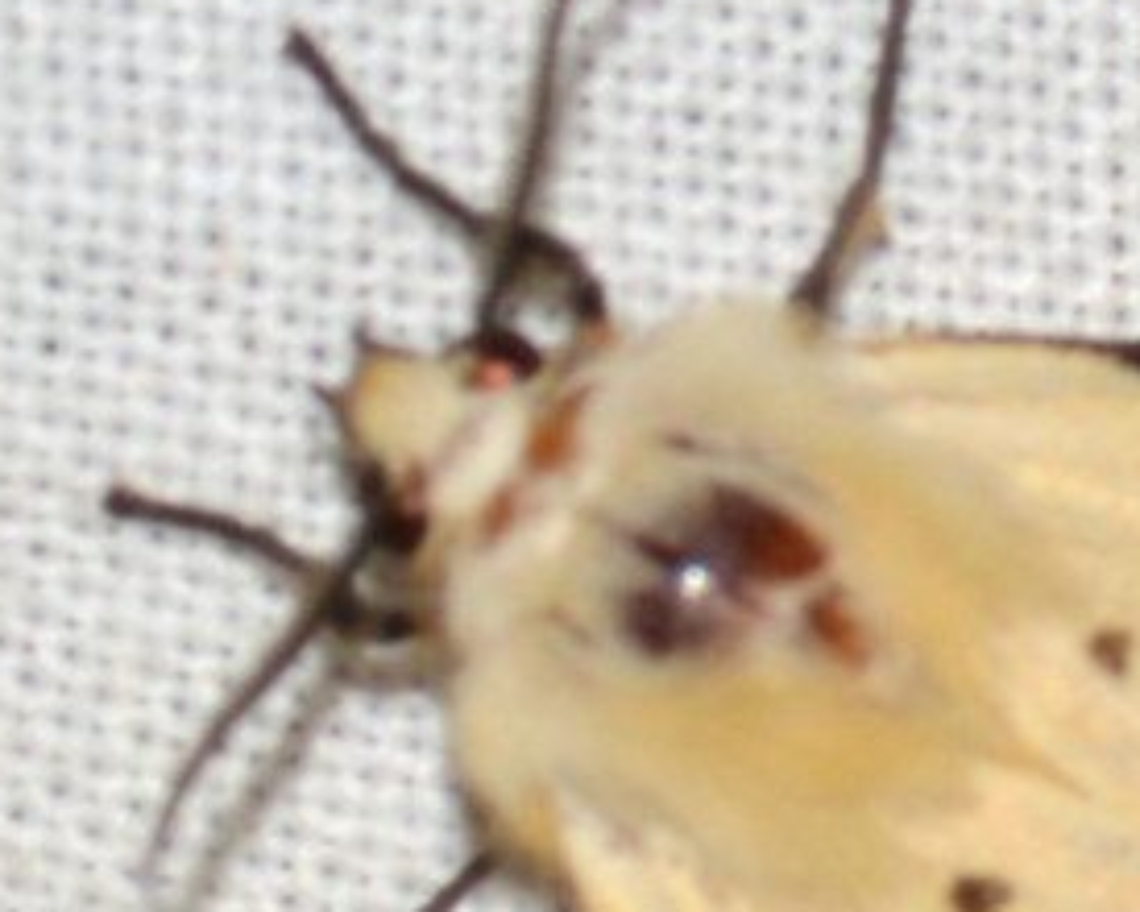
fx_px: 16566
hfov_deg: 3.9
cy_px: 941
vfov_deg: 3.2
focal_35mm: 491
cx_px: 1173
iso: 100
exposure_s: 1/200
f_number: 18
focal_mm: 100
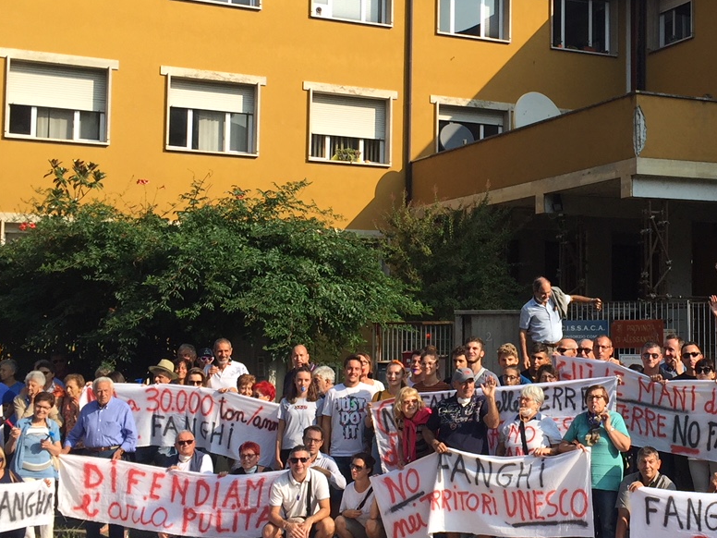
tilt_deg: +3.6
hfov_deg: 30.9
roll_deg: -1.2
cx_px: 570
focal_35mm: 61
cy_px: 252
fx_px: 1263
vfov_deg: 24.0
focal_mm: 4.15
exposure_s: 1/1276
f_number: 2.2
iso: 32
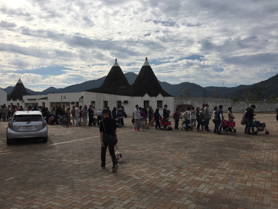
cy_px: 104
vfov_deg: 48.2
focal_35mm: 29
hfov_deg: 61.7
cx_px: 139
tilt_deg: +2.0
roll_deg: -0.7
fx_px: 233
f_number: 2.2
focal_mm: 4.15
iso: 32
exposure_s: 1/4405
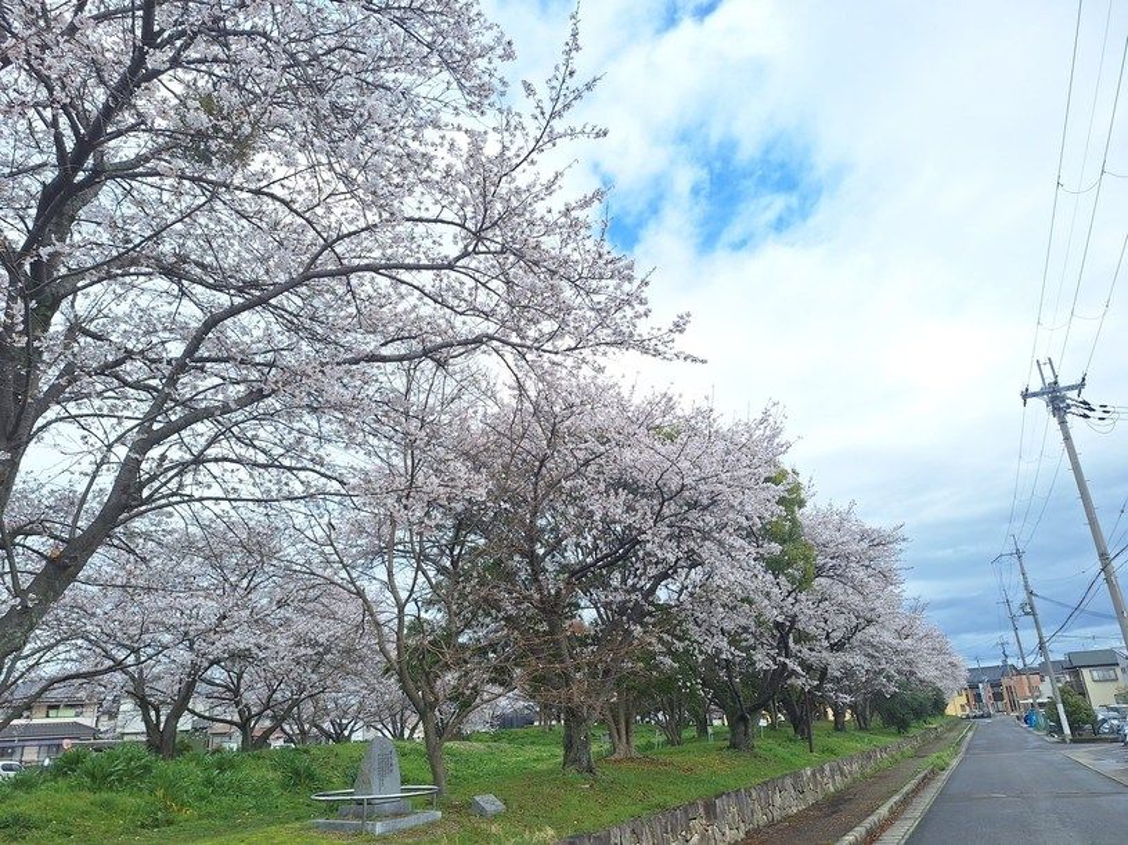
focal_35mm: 23
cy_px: 422
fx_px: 749
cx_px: 564
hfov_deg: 73.9
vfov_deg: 58.9
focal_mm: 5.54
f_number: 1.8
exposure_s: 1/1742
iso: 40
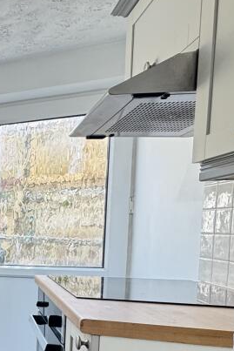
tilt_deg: -4.2
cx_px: -188
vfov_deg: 50.2
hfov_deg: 22.0
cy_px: 253
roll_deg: +0.7
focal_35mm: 37
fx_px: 360
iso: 160
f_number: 2.2
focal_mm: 2.22
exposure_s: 1/99
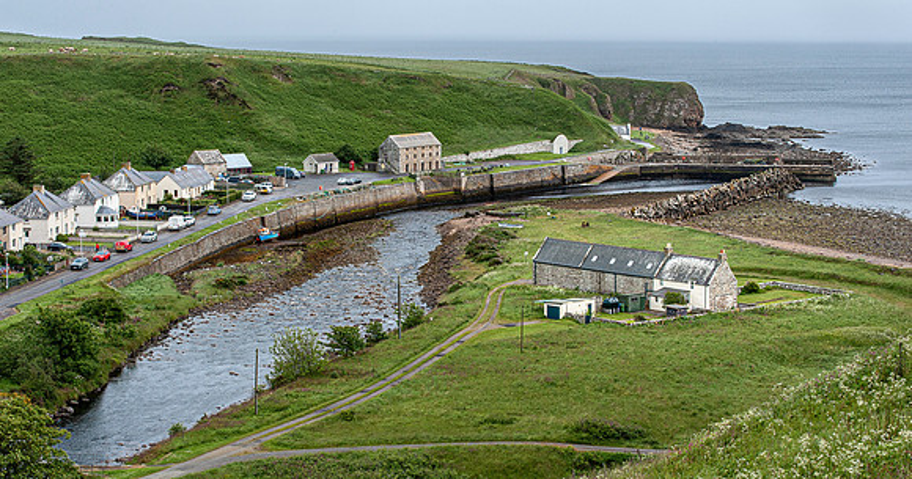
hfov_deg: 28.9
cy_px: 267
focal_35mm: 74
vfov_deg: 15.4
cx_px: 456
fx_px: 1772
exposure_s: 1/100
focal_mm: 70
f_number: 22
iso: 320
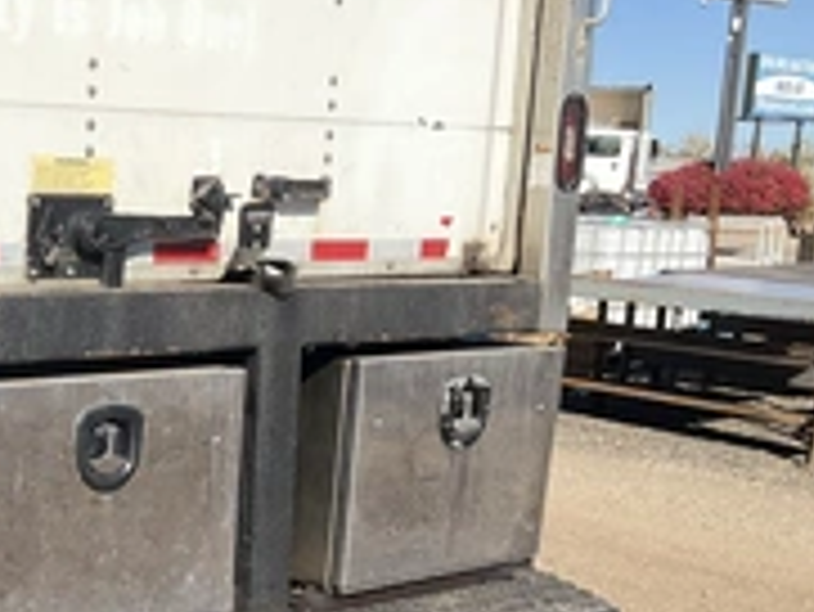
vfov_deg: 22.7
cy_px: 477
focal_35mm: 64
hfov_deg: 28.5
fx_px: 1506
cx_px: 9
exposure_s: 1/2667
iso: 25
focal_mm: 3
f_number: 1.8
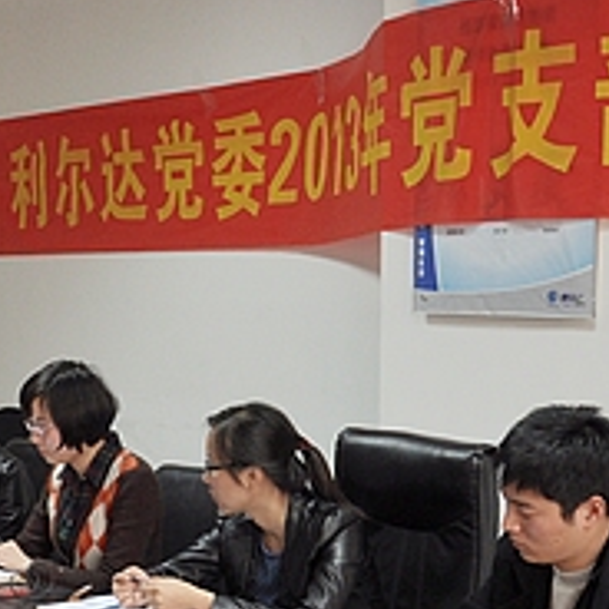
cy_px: 536
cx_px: 199
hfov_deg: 22.9
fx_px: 1493
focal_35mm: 75
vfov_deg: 22.5
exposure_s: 1/15
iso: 320
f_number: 6.3
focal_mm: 18
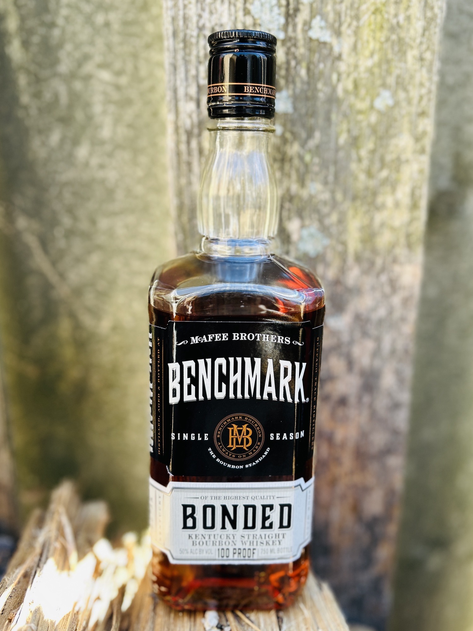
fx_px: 474
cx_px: 236
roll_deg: +0.4
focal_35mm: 26
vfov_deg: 67.3
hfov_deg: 53.0
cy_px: 316
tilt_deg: -21.3
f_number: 1.5
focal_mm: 5.7
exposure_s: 1/143
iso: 32
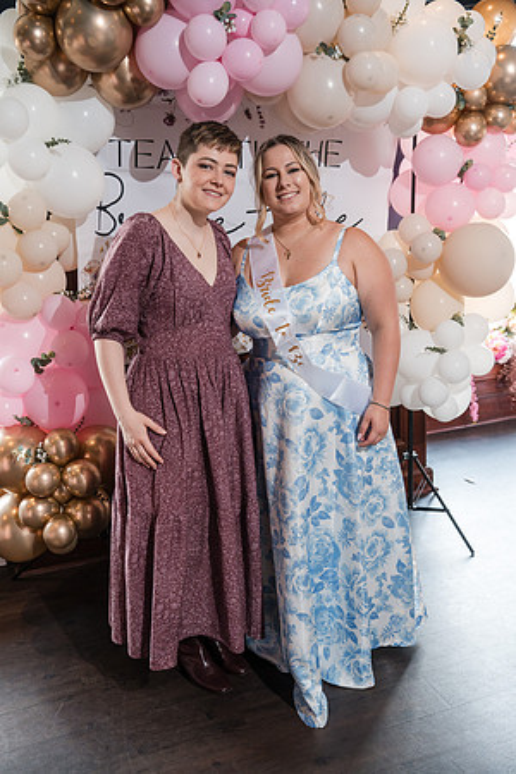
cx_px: 258
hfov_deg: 37.9
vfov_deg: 54.4
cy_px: 387
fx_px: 752
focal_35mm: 35
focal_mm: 35
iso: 2000
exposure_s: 1/250
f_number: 4
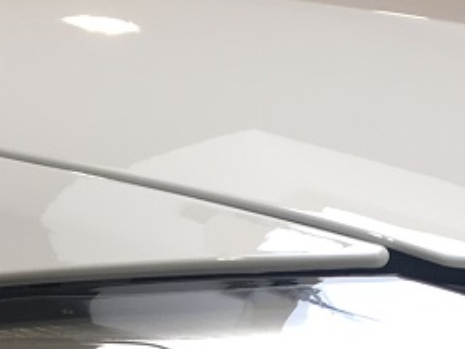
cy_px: 692
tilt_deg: -20.5
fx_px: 1585
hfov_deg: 16.2
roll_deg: +4.0
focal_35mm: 118
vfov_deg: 11.4
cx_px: 504
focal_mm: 4.15
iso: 25
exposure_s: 1/50
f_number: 2.2
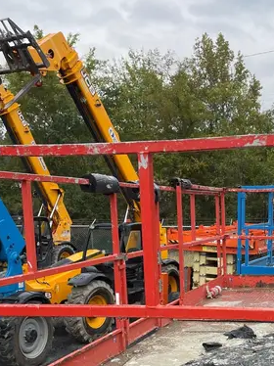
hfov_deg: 27.3
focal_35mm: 51
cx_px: 256
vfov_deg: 36.6
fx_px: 539
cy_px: 278
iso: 32
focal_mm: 4.2
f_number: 1.6
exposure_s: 1/378
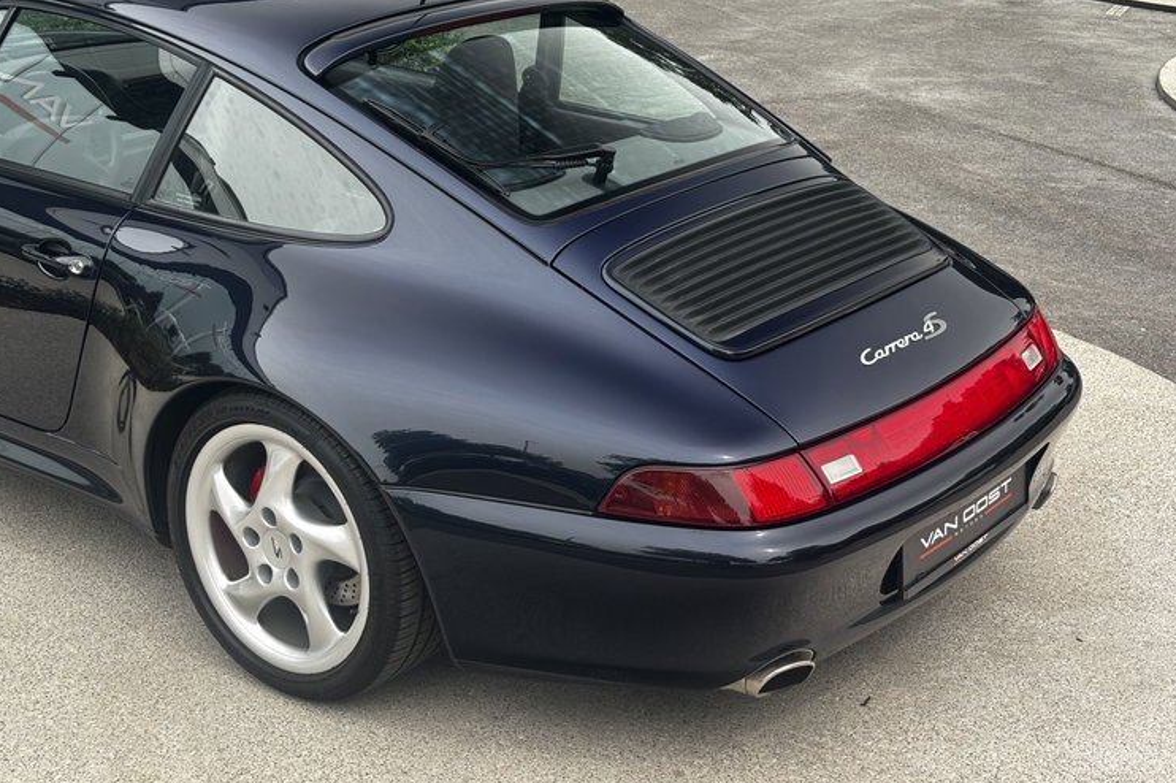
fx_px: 1828
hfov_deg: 35.7
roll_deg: -0.5
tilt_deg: -20.3
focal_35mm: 56
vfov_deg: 24.2
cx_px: 602
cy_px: 377
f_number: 1.6
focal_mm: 5.96
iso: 32
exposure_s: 1/300
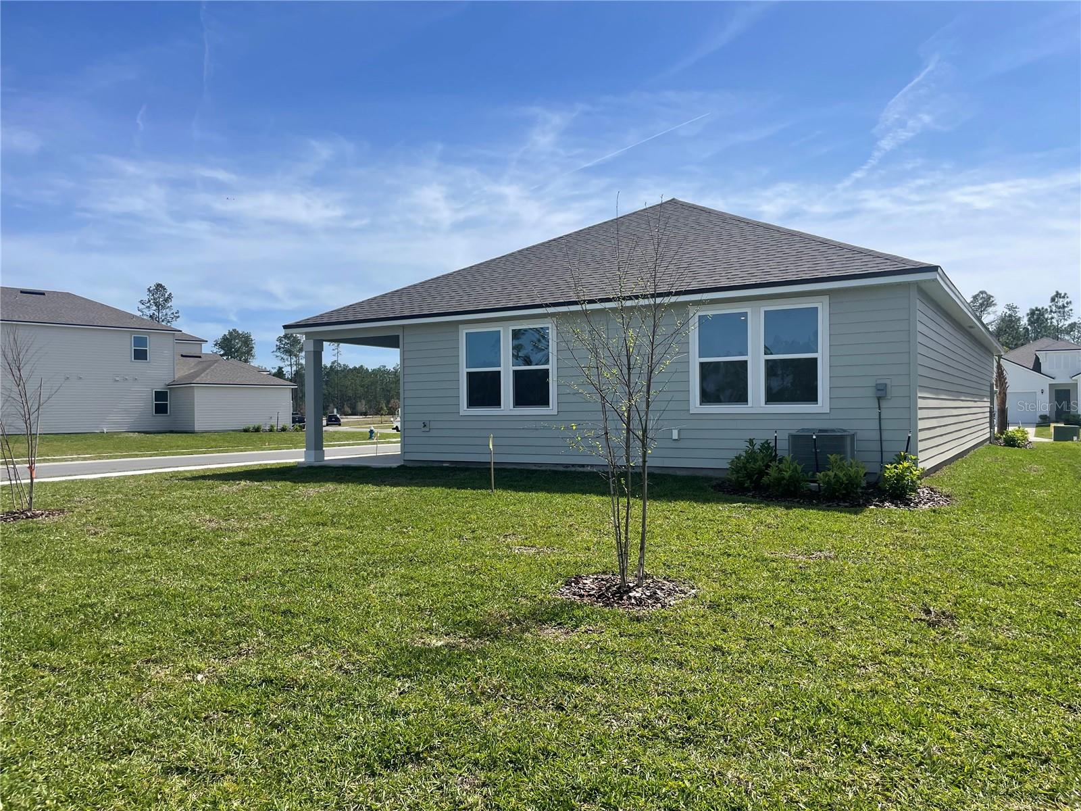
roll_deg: +1.3
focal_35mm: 26
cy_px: 406
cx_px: 540
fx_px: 812
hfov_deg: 67.3
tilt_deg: +0.5
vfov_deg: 53.1
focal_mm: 4.2
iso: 32
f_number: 1.6
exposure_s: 1/4464
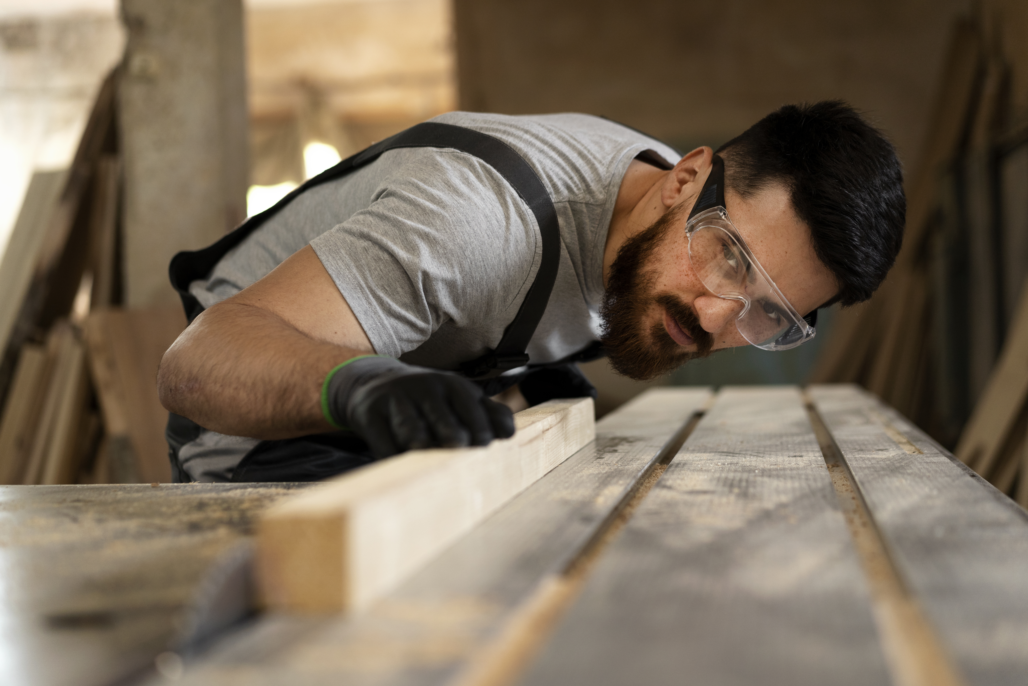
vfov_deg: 24.6
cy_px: 343
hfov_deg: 36.2
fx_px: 1570
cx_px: 514
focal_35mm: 55
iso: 400
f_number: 2.5
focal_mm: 55
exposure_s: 1/100
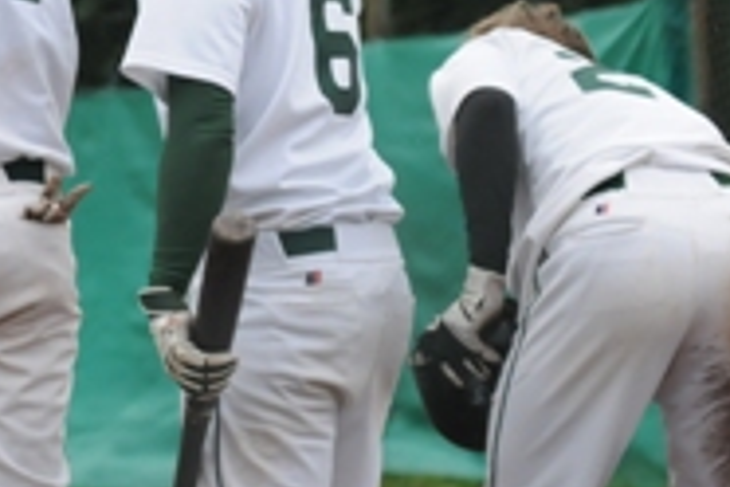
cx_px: -88
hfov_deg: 5.0
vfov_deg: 3.3
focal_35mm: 415
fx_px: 8415
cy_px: 189
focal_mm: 100
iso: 800
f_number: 4.8
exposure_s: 1/2000
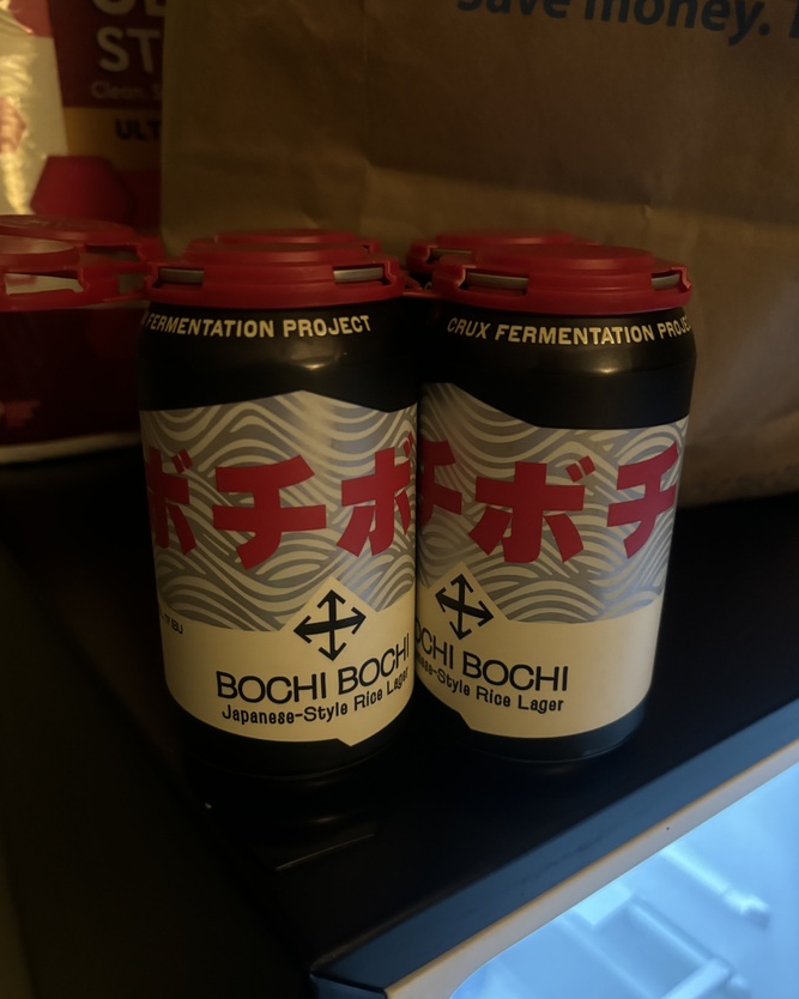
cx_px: 389
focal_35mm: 28
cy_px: 538
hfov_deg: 51.5
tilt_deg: -21.8
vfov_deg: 62.1
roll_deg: +0.9
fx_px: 828
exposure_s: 1/30
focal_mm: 5.96
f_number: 1.6
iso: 1000
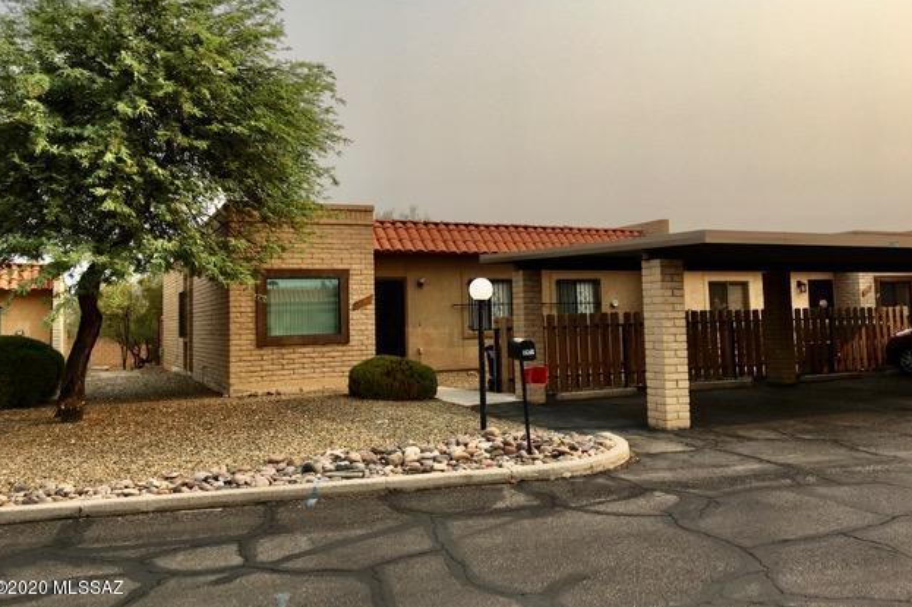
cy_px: 266
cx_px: 454
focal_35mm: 31
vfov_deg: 42.2
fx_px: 785
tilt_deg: +3.0
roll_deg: +1.8
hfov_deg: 60.3
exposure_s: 1/1637
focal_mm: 4.15
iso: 25
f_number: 2.2
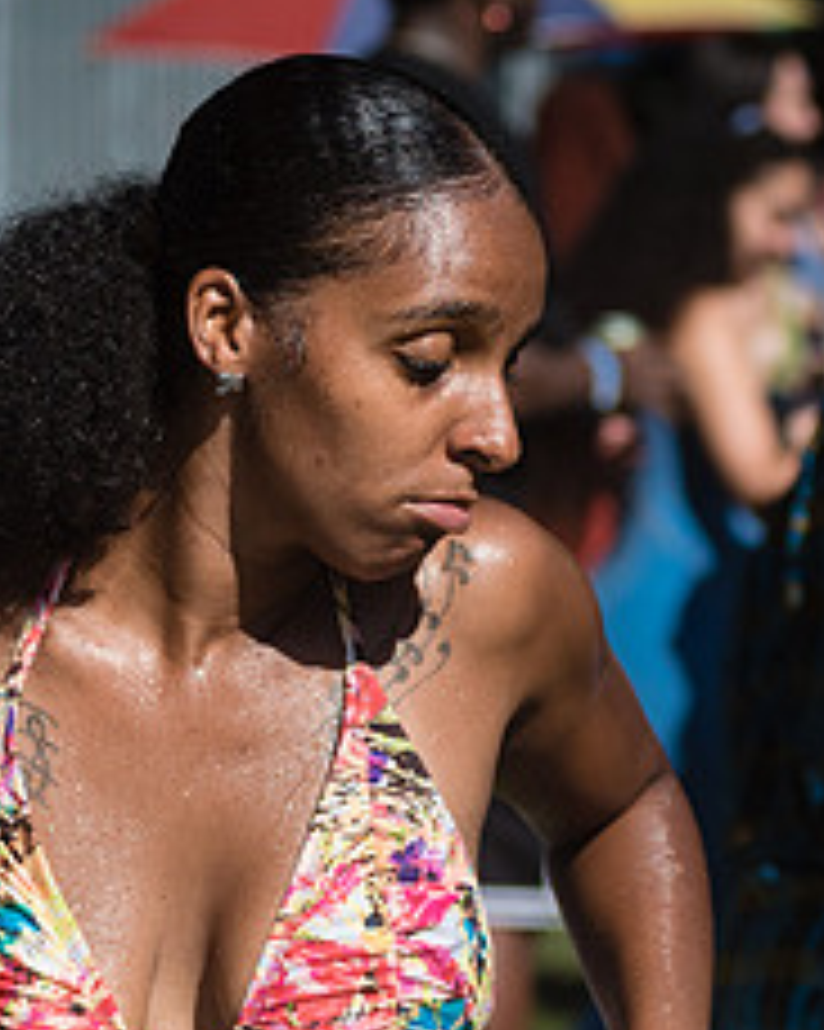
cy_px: 842
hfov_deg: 6.1
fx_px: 7718
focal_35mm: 253
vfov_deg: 7.6
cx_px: 479
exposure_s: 1/4000
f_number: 3.5
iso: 250
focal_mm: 80
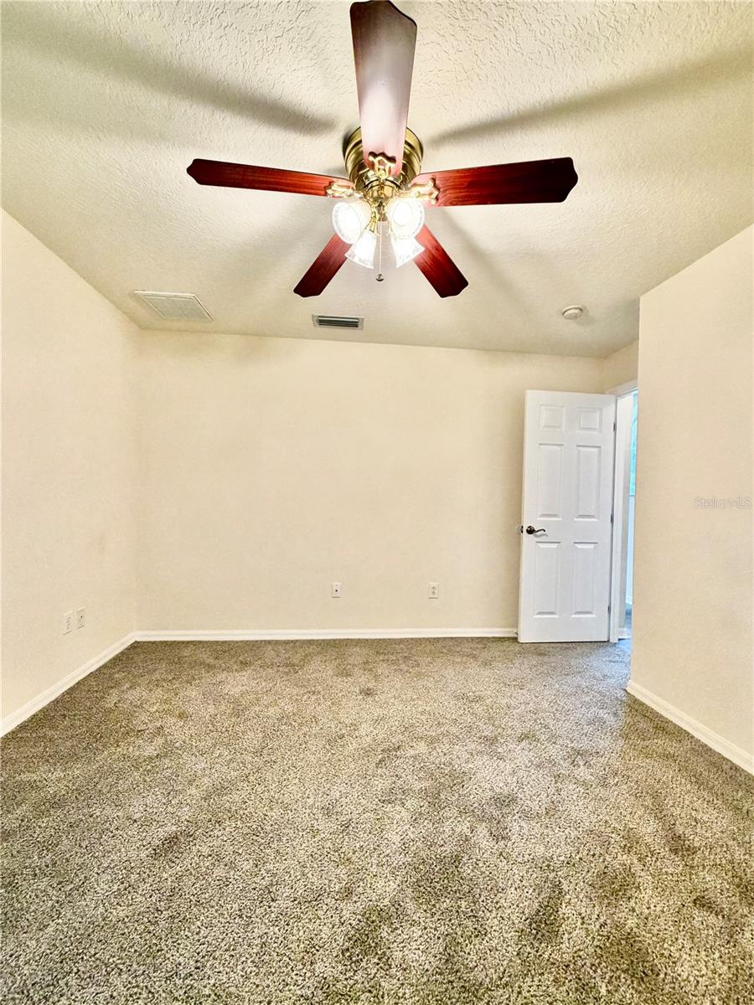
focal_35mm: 14
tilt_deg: +0.1
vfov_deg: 102.1
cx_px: 377
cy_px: 502
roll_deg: -1.4
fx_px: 407
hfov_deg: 85.7
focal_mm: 2.22
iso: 200
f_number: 2.2
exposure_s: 1/60
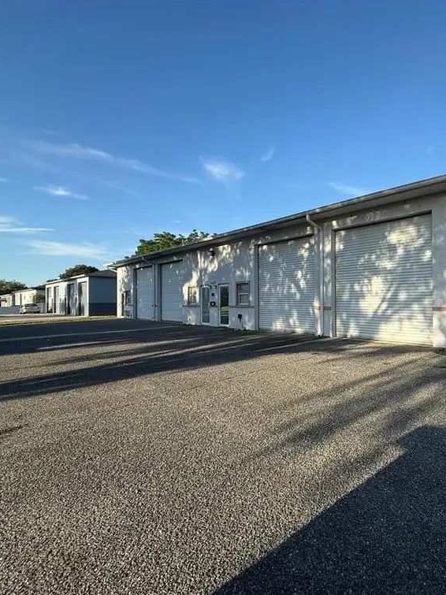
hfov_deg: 63.4
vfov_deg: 84.7
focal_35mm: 19
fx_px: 326
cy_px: 296
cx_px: 349
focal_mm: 2.22
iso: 50
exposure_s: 1/853
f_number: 2.2
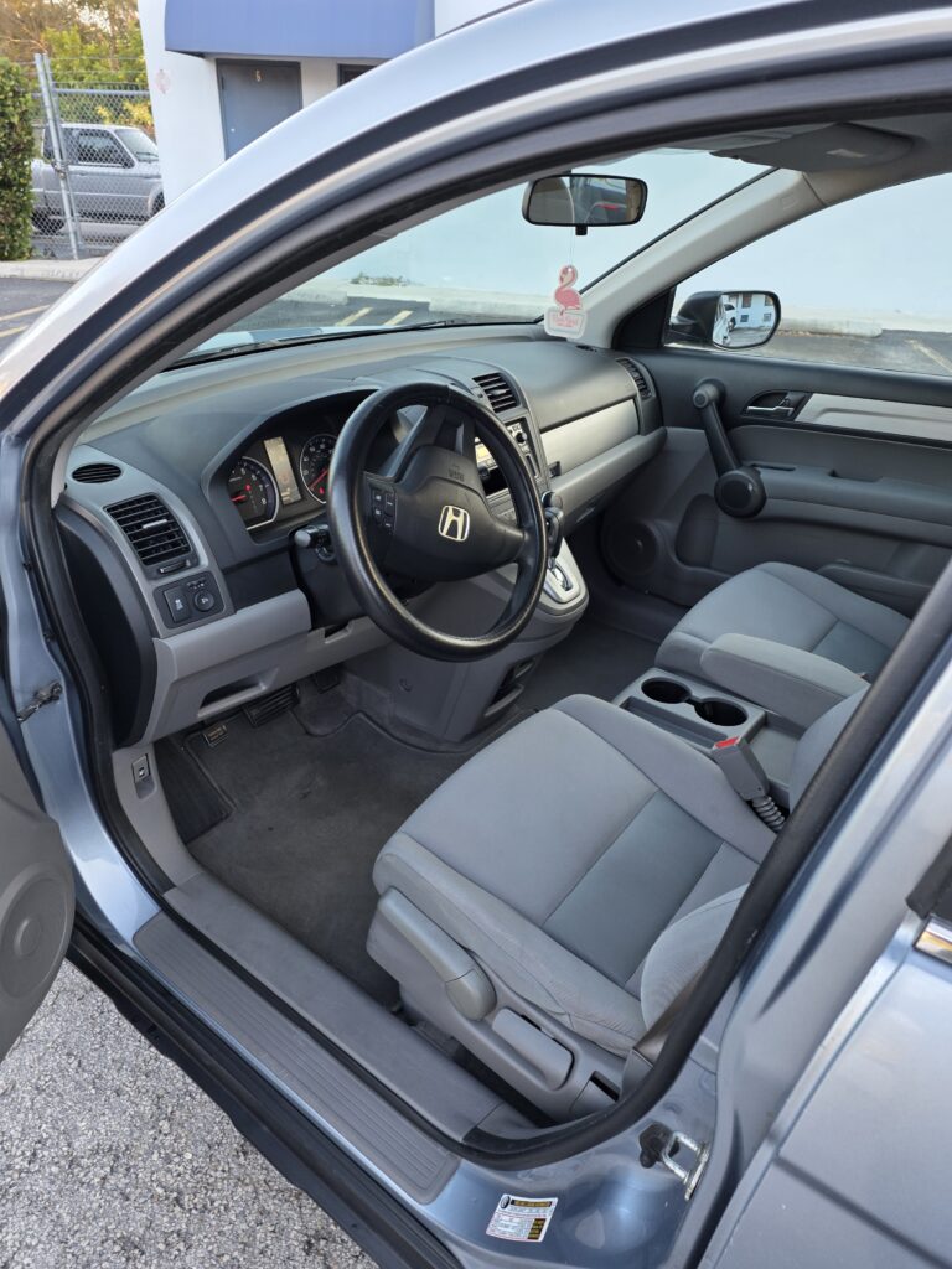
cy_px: 634
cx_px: 476
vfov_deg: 73.9
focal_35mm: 23
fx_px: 843
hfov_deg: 58.9
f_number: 1.7
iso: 80
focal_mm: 6.25
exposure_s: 1/180
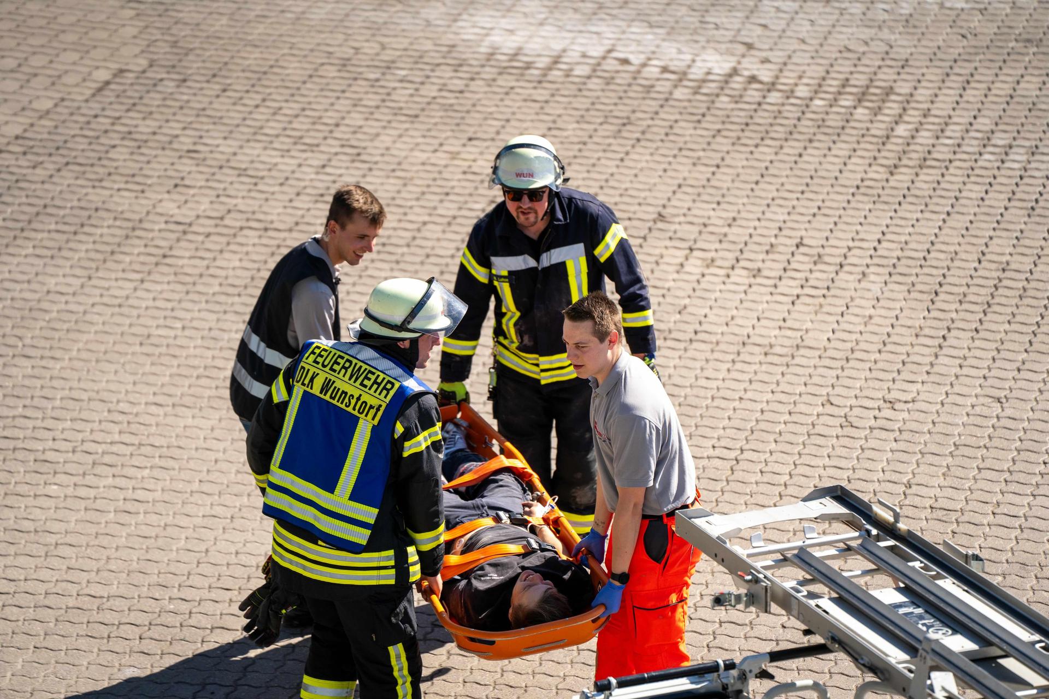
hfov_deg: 11.4
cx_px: 524
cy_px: 350
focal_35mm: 180
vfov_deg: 7.6
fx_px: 5245
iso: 500
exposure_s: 1/8000
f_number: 3.2
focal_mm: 180
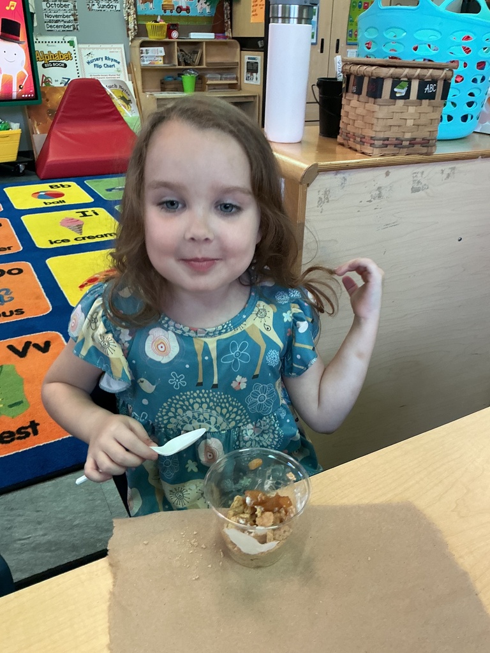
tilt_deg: -27.6
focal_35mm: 29
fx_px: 547
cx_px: 245
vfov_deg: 61.7
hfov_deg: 48.2
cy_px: 326
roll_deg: -1.5
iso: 160
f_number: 1.8
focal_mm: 3
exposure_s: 1/60
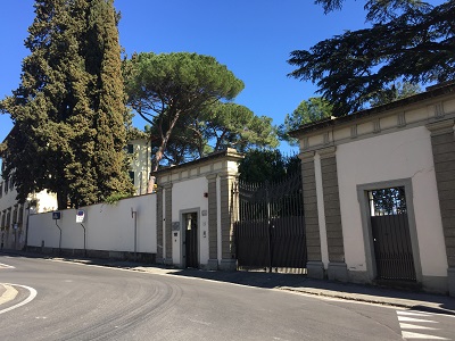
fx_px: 381
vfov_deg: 48.2
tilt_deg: +8.4
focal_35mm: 29
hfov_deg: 61.7
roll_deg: +0.2
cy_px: 170
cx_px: 228
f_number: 2.2
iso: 32
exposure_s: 1/775
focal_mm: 4.15
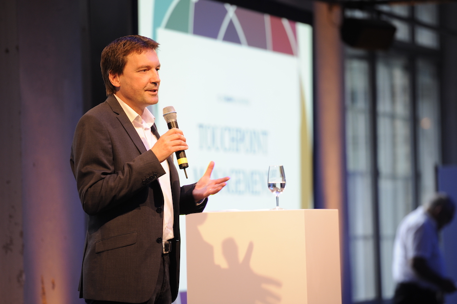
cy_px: 152
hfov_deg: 10.3
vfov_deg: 6.9
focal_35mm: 200
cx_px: 228
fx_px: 2537
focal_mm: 200
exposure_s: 1/125
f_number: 3.5
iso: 800
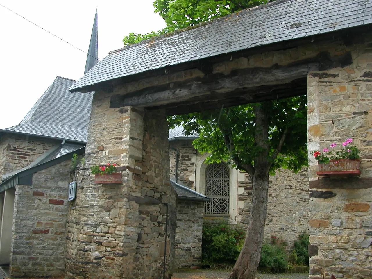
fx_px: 398
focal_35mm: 37
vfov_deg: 38.7
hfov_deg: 50.1
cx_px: 186
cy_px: 140
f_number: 2.7
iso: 100
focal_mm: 5.6
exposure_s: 1/171
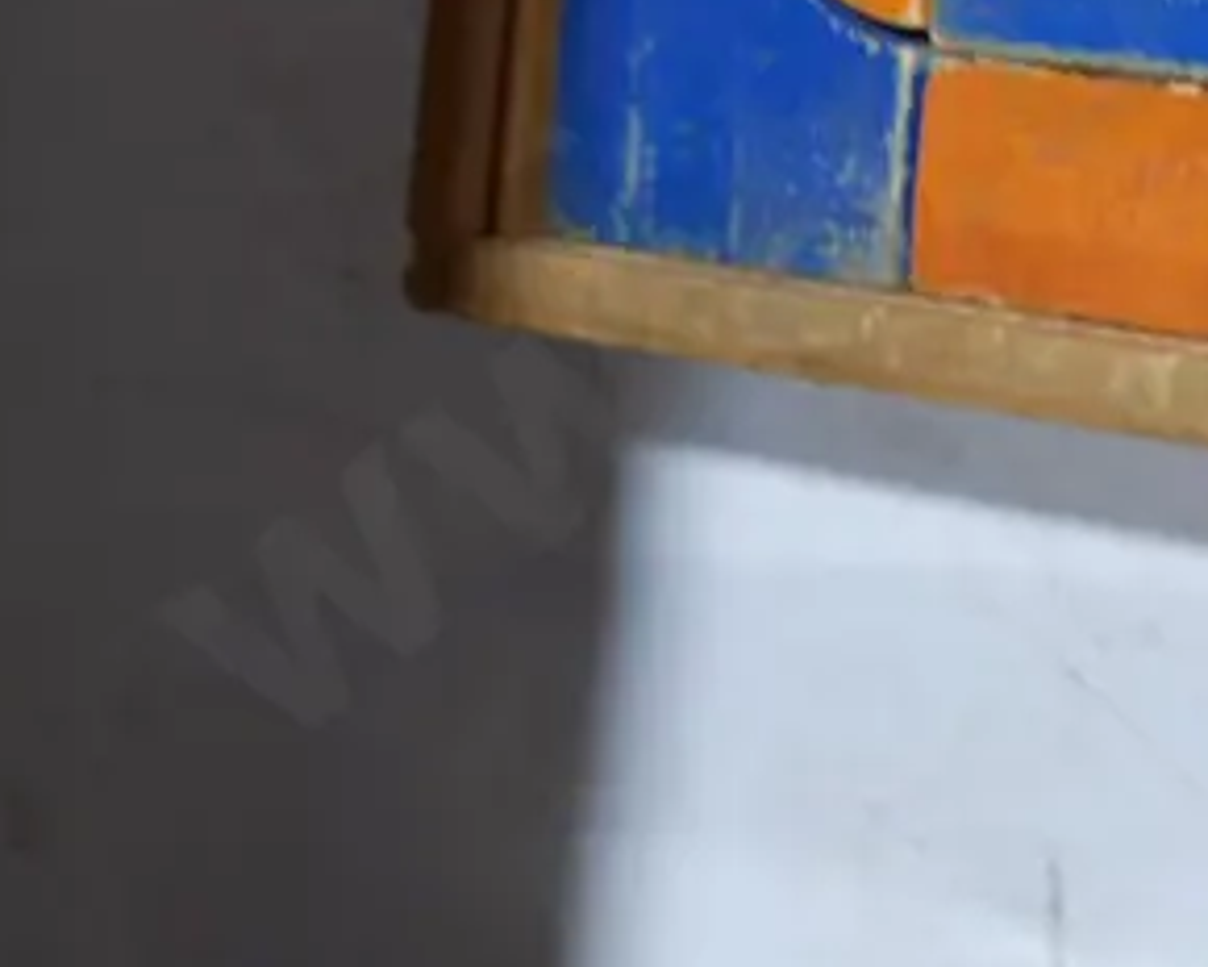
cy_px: -592
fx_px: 4183
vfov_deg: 12.4
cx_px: 1908
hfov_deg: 15.0
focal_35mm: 117
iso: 500
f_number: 4
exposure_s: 1/60
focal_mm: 17
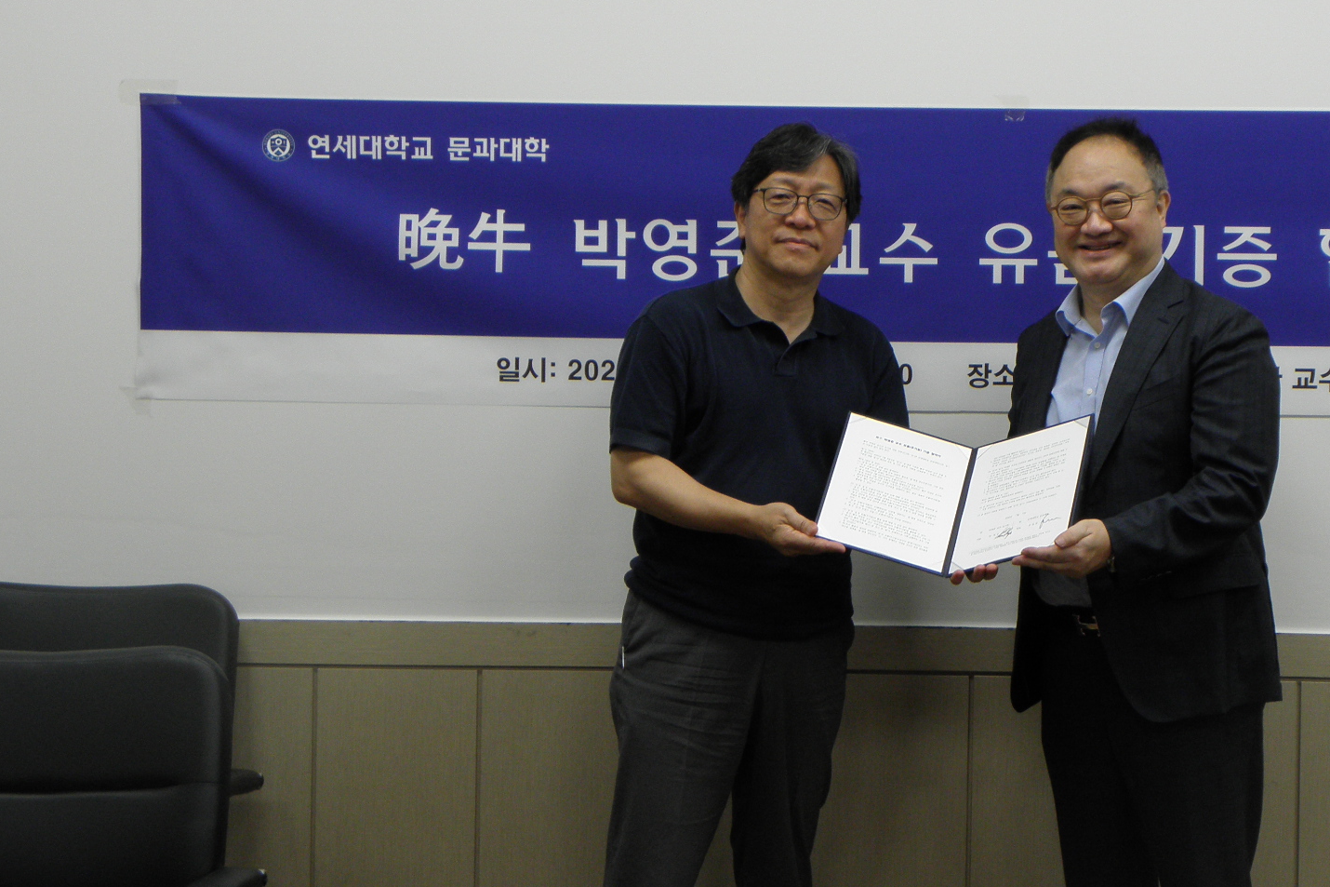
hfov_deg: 28.6
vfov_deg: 19.4
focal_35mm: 70
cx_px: 931
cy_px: 386
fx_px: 2586
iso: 125
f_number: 3.4
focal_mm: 8.53
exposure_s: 1/30
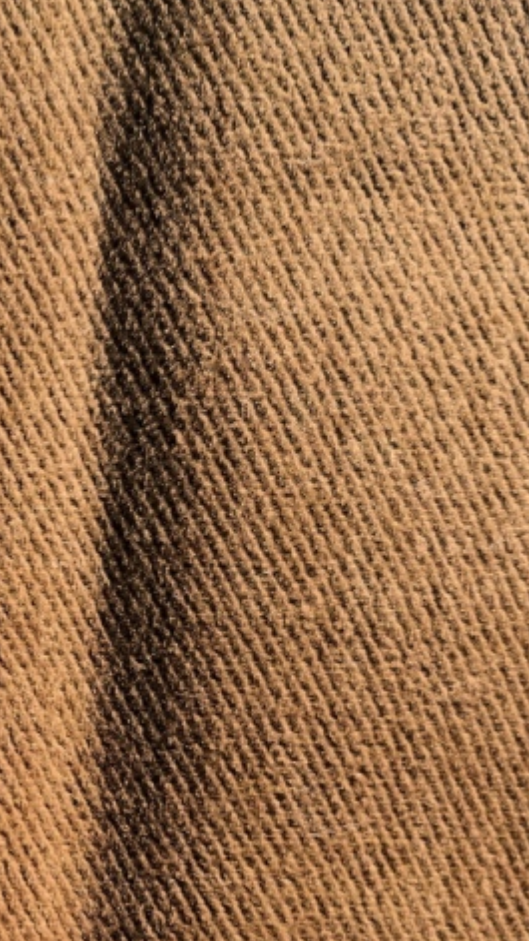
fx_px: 1596
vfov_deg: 32.3
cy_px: 699
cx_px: -190
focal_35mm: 64
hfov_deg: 17.5
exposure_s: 1/100
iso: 50
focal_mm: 4.75
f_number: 1.8
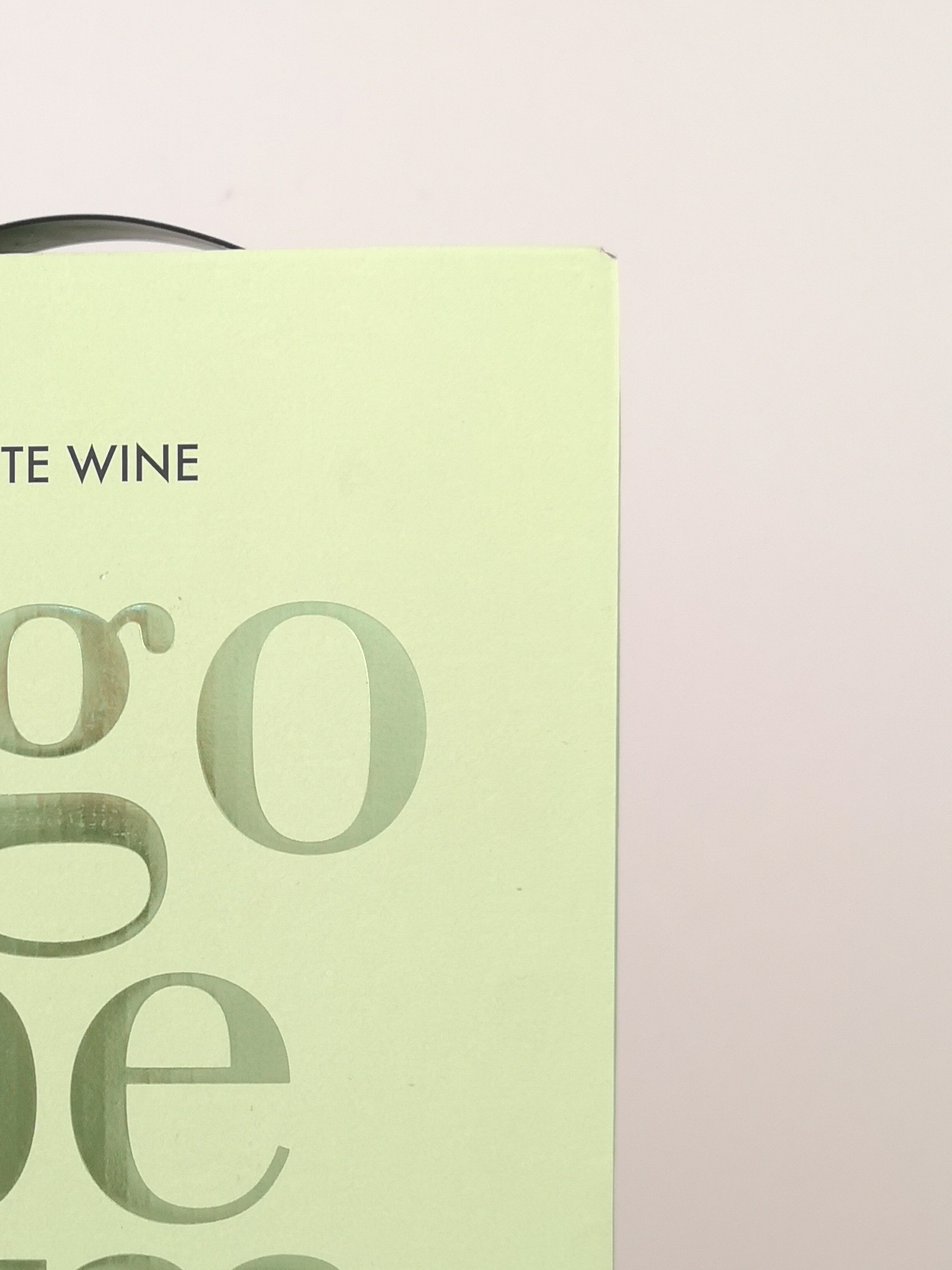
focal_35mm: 60
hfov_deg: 23.4
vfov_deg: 31.8
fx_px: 2201
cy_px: 881
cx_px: -2
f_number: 1.8
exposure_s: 1/30
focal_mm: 5.58
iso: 50
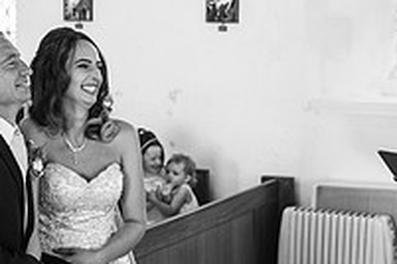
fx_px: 1114
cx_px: 79
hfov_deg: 20.0
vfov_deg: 13.6
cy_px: 146
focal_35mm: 101
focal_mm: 35
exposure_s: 1/100
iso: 640
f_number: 2.5
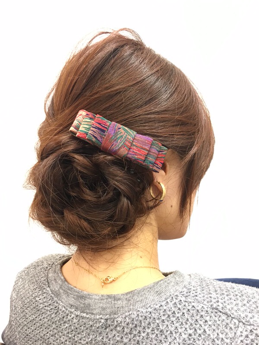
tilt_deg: +4.2
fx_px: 289
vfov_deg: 61.7
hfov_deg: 48.2
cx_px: 130
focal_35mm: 29
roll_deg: +3.8
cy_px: 172
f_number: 2.2
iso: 160
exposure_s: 1/30
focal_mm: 4.15
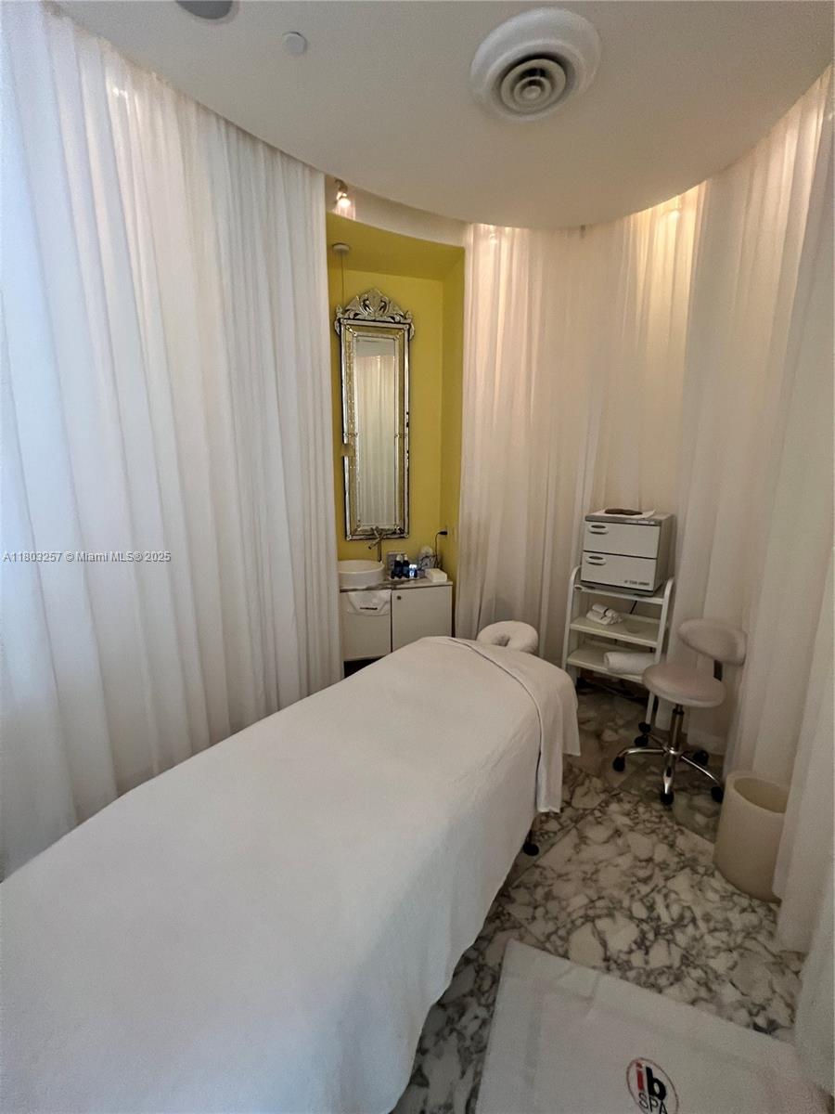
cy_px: 557
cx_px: 418
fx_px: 418
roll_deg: +1.5
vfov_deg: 106.2
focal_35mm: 13
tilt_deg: -11.8
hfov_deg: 89.9
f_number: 1.8
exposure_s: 1/60
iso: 640
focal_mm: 1.57
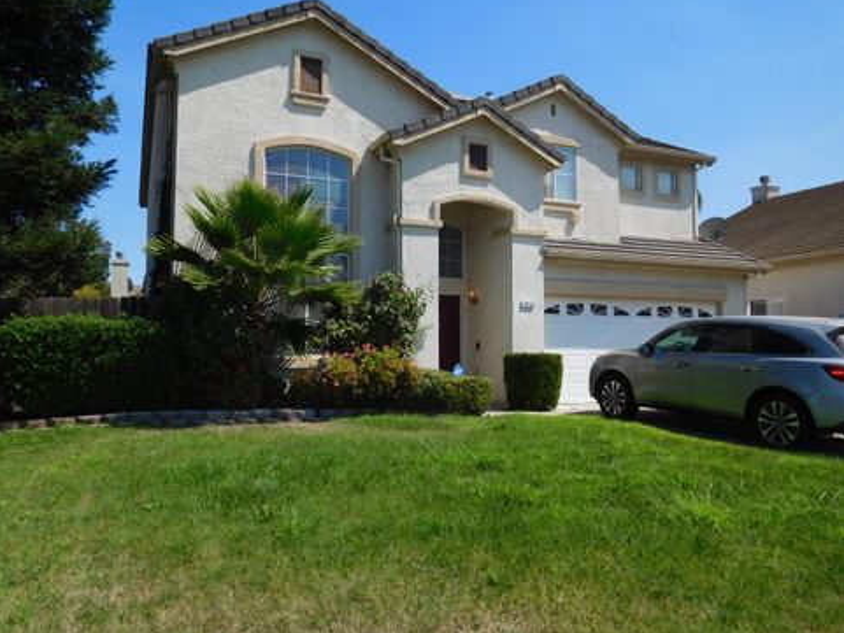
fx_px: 634
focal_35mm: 26
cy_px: 308
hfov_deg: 67.3
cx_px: 407
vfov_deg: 53.1
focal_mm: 4.5
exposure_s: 1/1500
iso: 125
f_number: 3.4
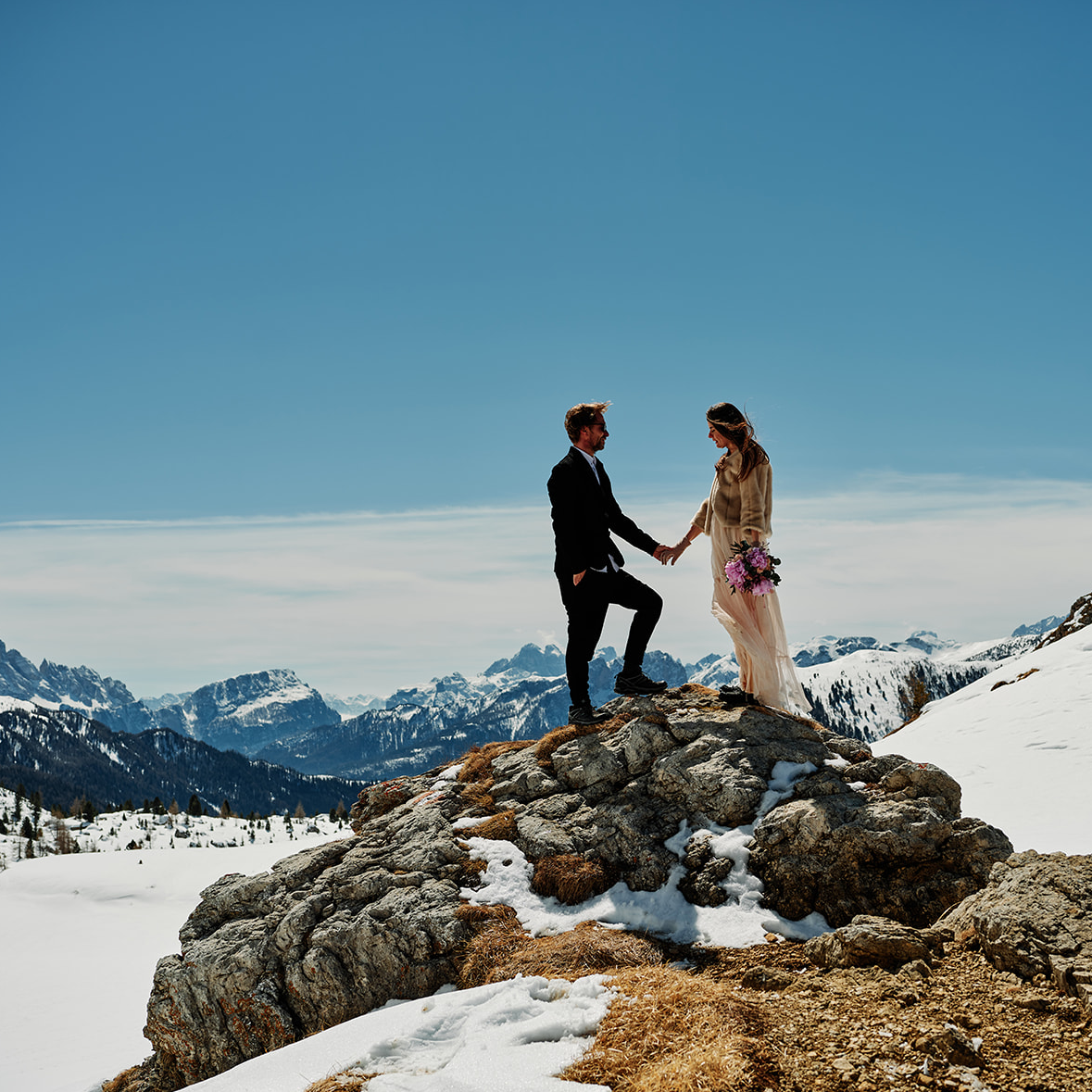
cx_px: 675
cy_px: 552
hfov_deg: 35.2
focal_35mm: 48
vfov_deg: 35.4
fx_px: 1713
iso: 100
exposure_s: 1/1100
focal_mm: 50
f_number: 6.4
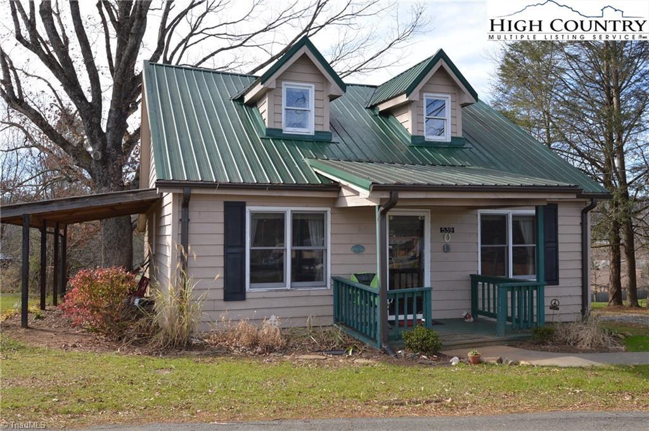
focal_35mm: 33
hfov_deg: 57.3
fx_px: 594
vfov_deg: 39.9
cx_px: 324
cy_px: 216
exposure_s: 1/200
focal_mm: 22
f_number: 5.6
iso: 100
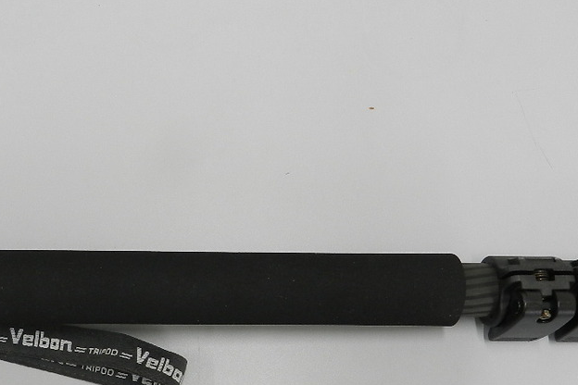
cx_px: 207
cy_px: 307
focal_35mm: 46
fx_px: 738
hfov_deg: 42.3
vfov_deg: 28.6
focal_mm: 4
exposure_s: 1/40
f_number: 3.4
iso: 160
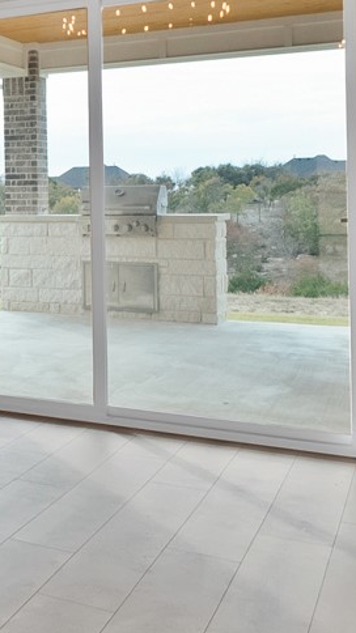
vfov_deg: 39.1
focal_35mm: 52
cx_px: -378
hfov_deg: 16.6
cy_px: 182
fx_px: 873
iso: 640
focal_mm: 12
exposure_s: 1/15
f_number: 9
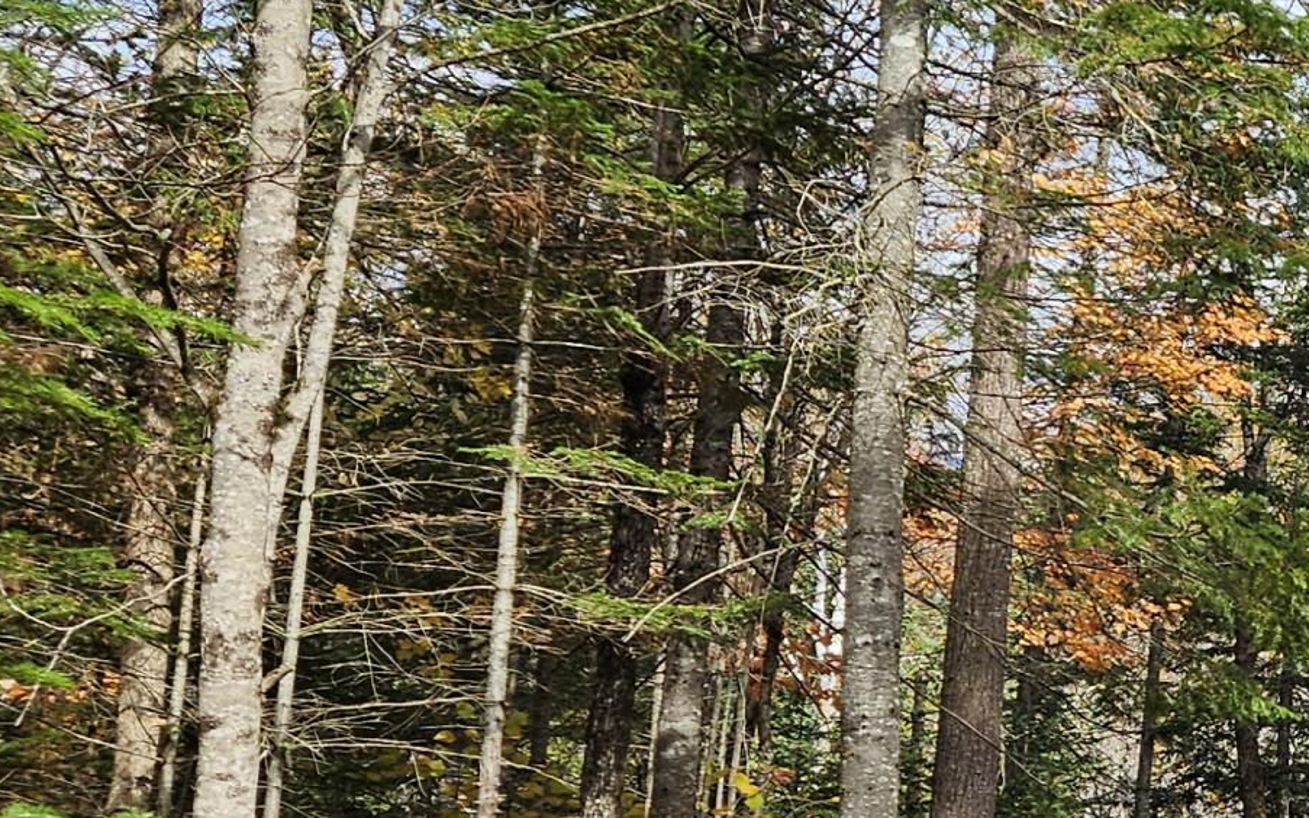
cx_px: 1776
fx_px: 2889
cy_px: 399
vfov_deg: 16.1
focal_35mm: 81
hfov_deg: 22.4
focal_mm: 5.4
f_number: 1.8
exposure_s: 1/1167
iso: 25
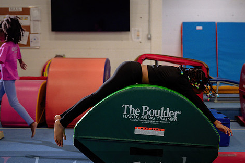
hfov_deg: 28.3
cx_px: 153
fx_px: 483
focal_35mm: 71
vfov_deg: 19.2
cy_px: 76
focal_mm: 43
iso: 800
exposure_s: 1/320
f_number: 3.5
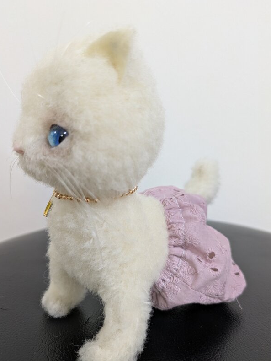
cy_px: 187
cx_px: 133
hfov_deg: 51.4
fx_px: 281
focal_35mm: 27
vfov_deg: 65.3
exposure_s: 1/33.3
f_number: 1.89
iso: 161
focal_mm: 5.43
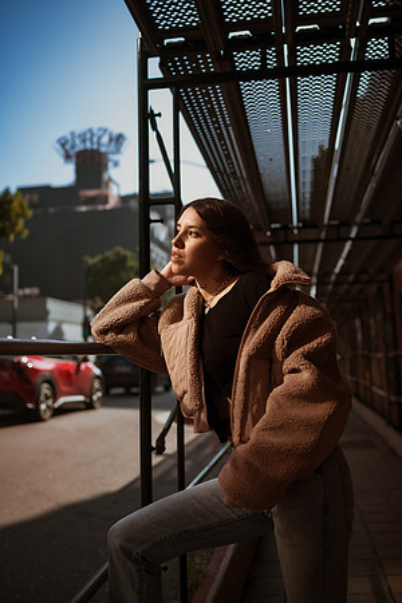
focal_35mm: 35
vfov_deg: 54.4
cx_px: 201
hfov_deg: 37.9
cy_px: 302
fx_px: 586
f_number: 2.2
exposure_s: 1/1250
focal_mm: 35
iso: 50
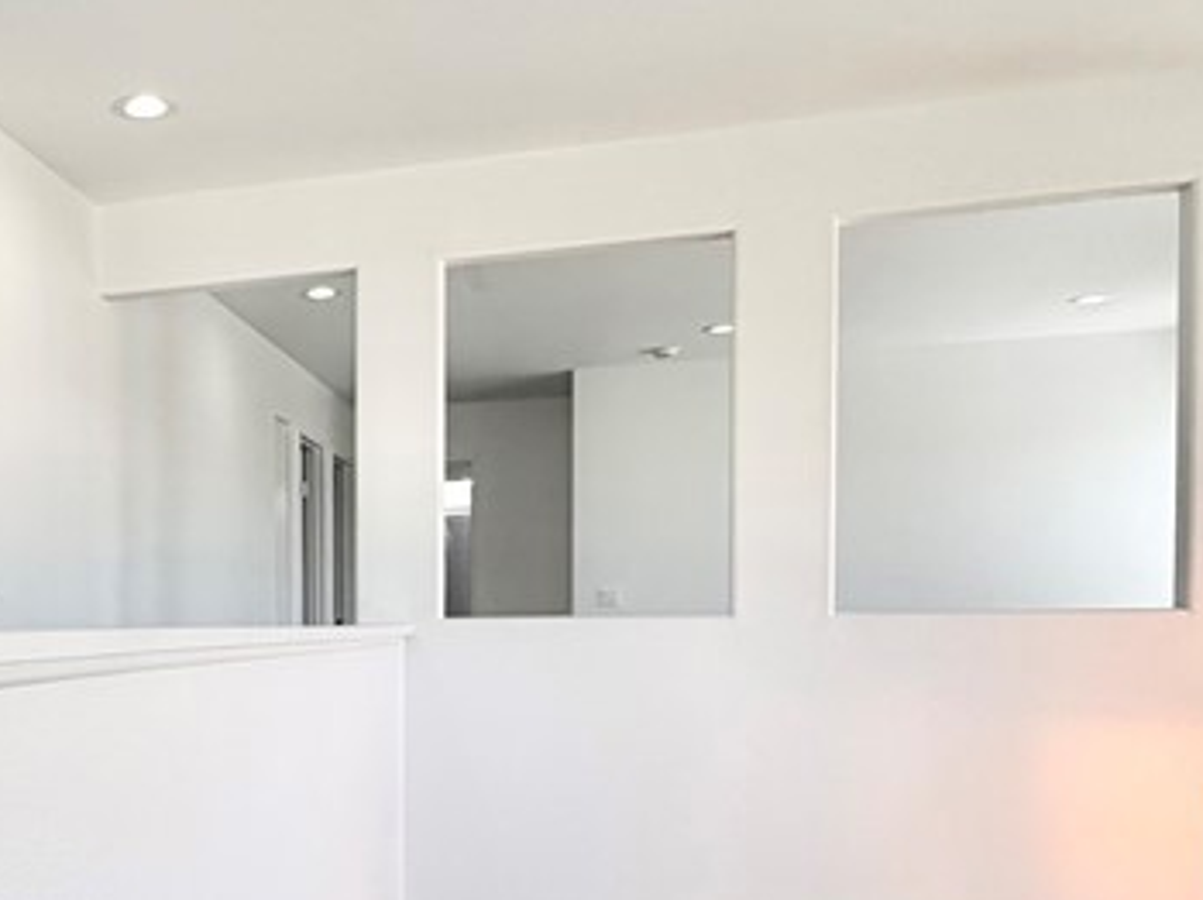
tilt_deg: -2.9
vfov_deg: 34.4
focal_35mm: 41
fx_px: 1424
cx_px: 86
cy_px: 673
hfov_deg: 41.6
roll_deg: +0.9
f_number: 2.2
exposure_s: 1/204
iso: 40
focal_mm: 2.22
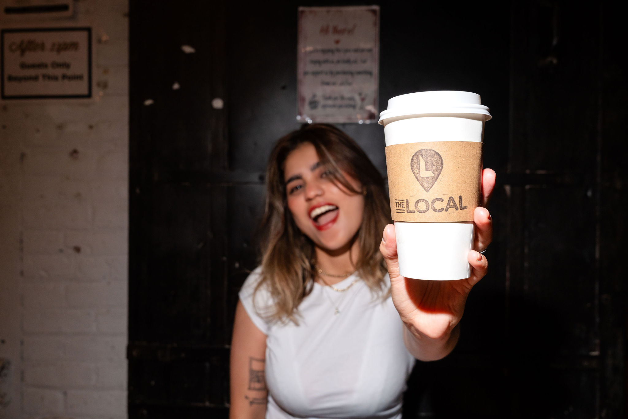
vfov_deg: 43.1
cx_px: 301
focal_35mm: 30
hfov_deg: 61.3
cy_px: 197
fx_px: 530
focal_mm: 28
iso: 640
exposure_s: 1/160
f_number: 5.6
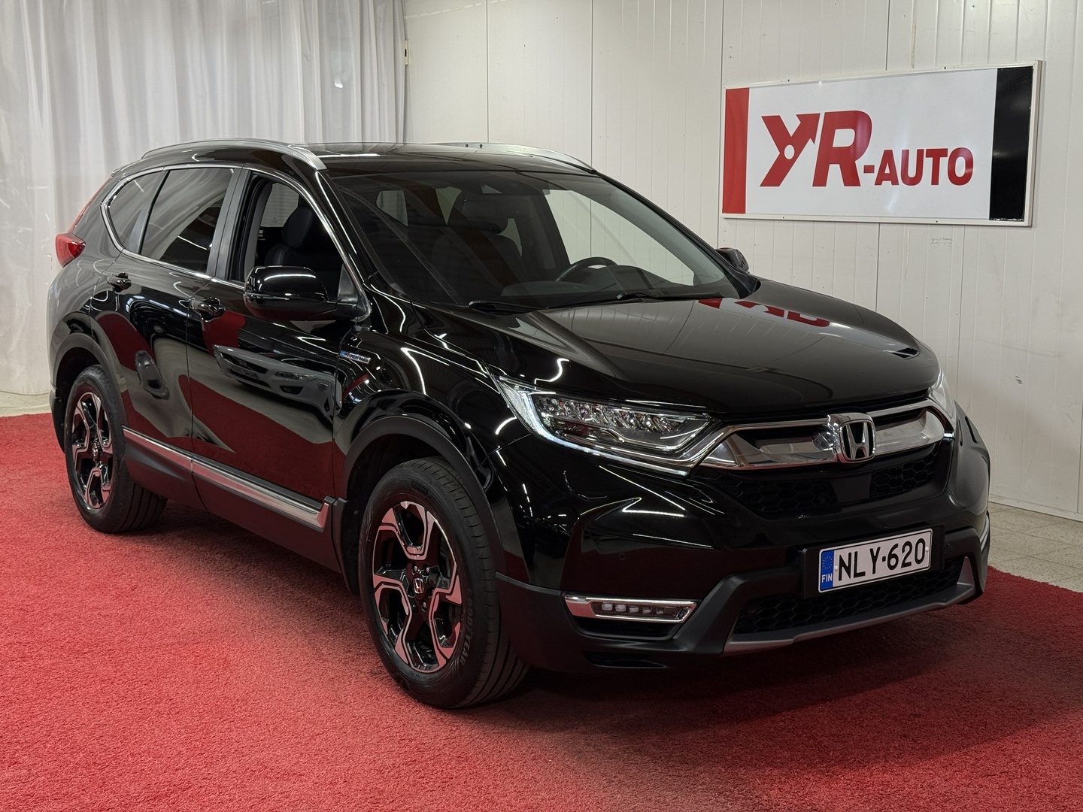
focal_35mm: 48
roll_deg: +0.0
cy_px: 406
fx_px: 1502
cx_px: 542
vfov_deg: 30.3
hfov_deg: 39.7
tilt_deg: -8.2
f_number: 1.78
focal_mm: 6.76
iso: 64
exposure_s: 1/100
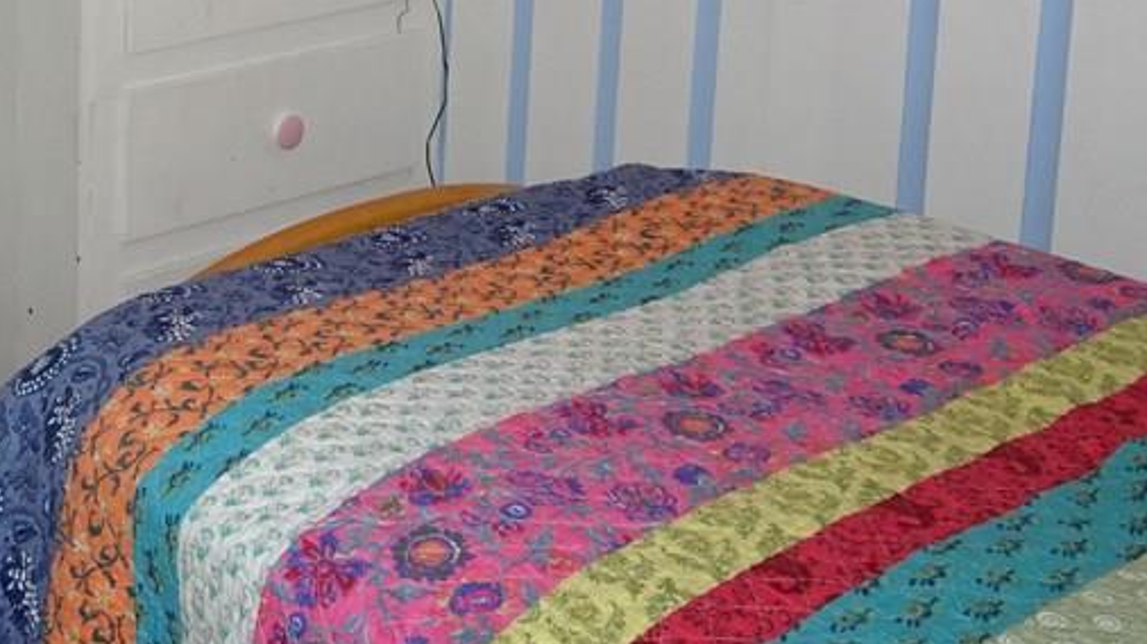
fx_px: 1945
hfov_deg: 30.7
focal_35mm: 64
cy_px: -111
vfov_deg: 17.9
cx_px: 27
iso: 320
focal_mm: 4.92
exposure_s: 1/30
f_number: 3.5
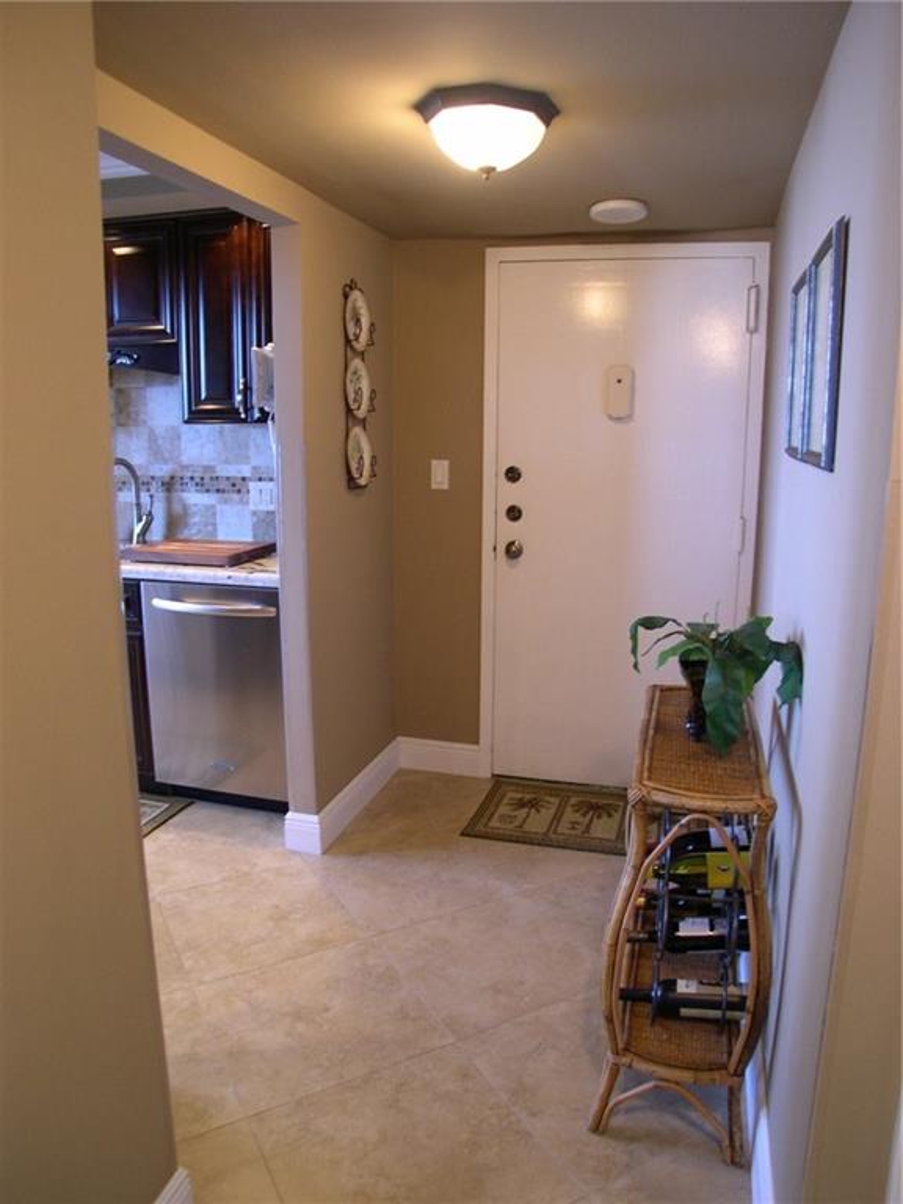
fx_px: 1322
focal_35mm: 38
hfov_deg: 37.7
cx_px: 452
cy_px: 602
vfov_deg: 49.0
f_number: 2.8
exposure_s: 1/4.4
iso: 135
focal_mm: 8
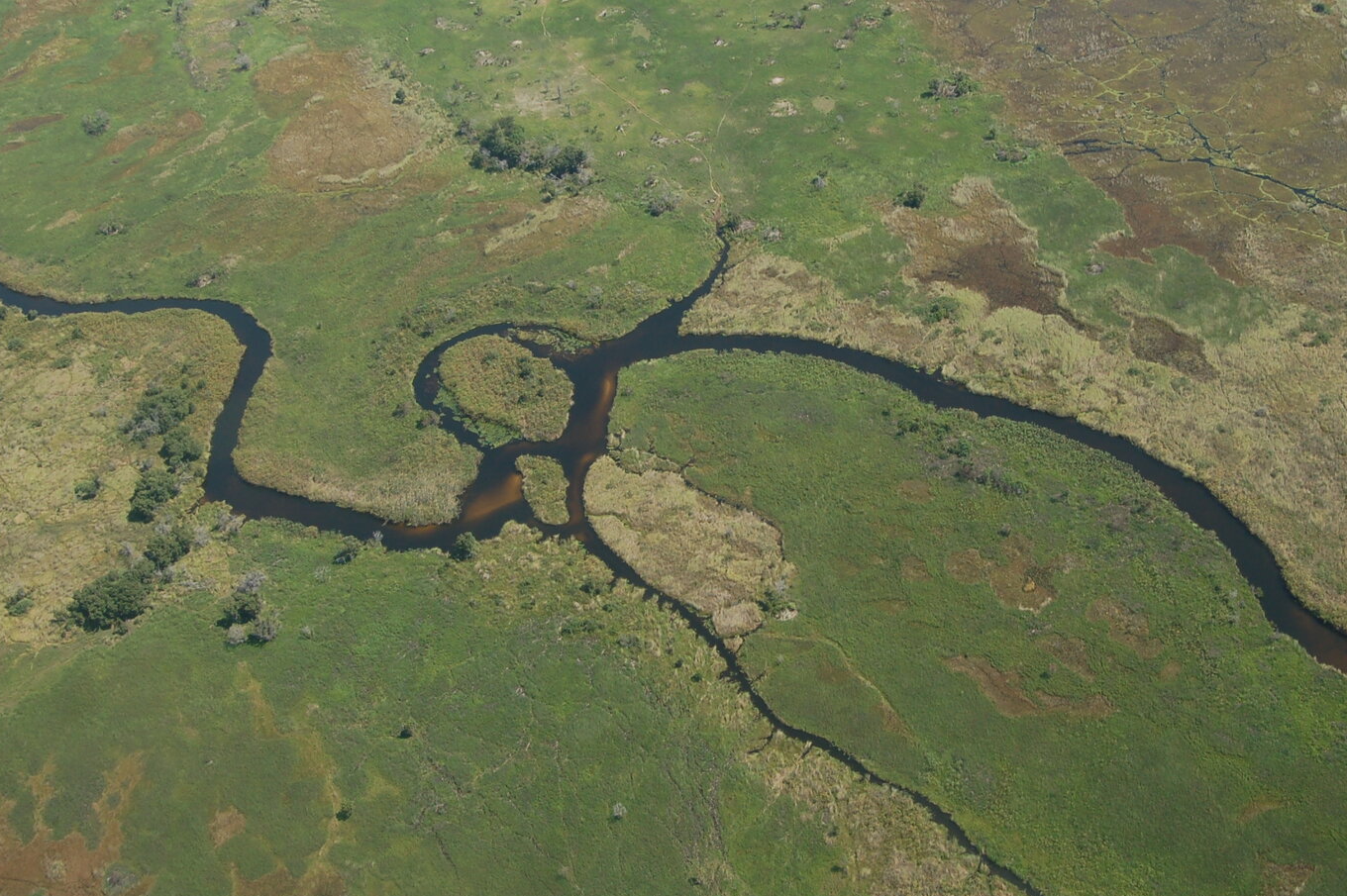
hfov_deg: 40.4
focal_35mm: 49
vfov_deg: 27.6
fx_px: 1821
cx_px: 816
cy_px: 355
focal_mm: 23
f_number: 8
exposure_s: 1/250
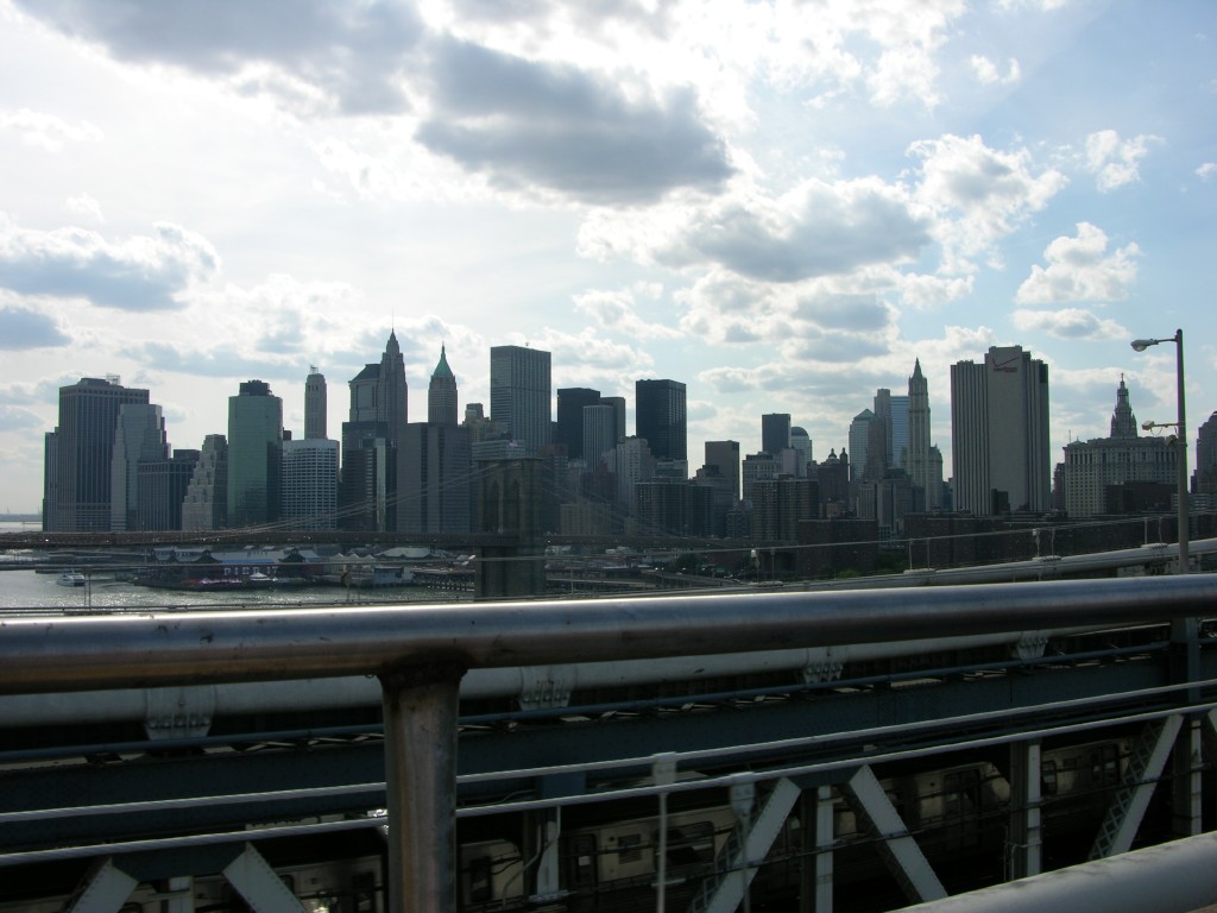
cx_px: 608
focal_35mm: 35
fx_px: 1231
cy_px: 456
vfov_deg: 40.7
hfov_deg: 52.6
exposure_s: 1/225
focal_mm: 8.9
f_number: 8
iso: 50
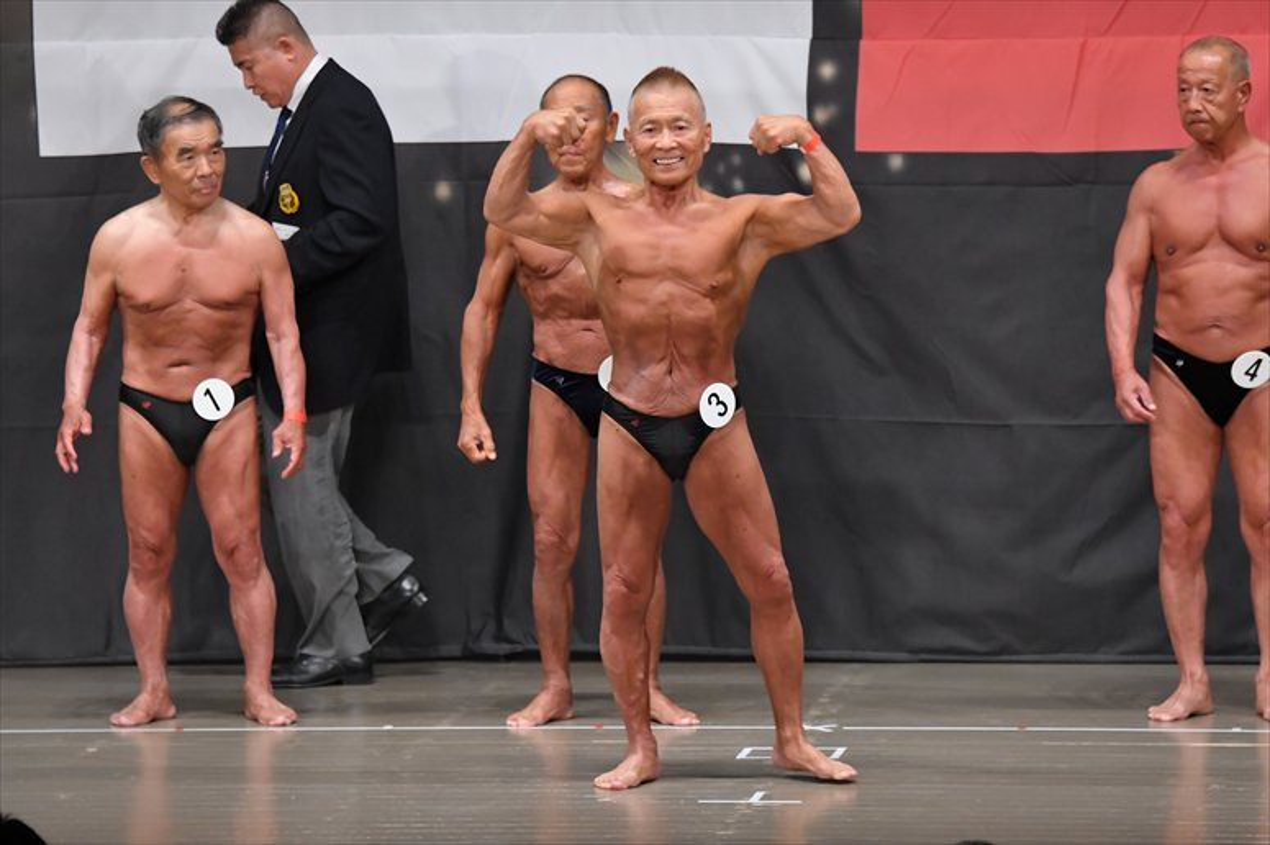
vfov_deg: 6.1
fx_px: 7934
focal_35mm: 225
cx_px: 635
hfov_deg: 9.2
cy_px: 422
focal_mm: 150
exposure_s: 1/400
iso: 5000
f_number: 5.6
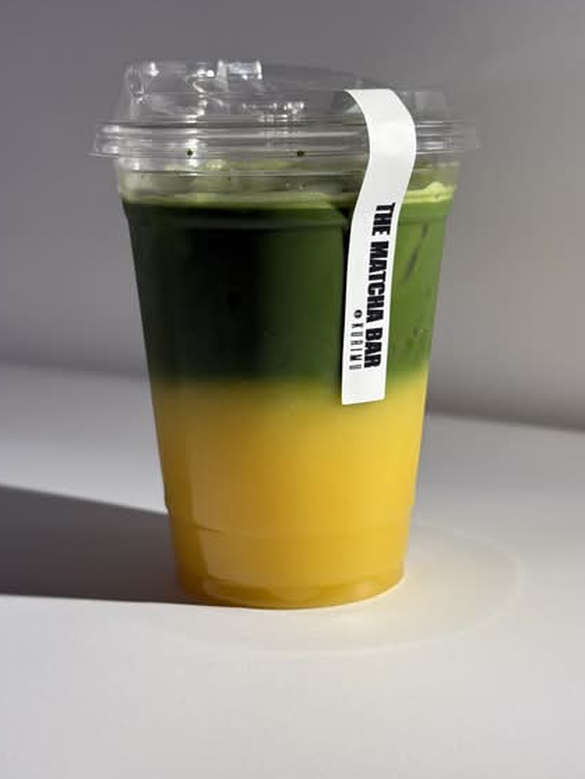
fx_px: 1418
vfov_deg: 30.6
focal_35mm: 63
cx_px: 279
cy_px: 302
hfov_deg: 23.3
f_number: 1.78
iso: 80
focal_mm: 6.76
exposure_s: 1/128
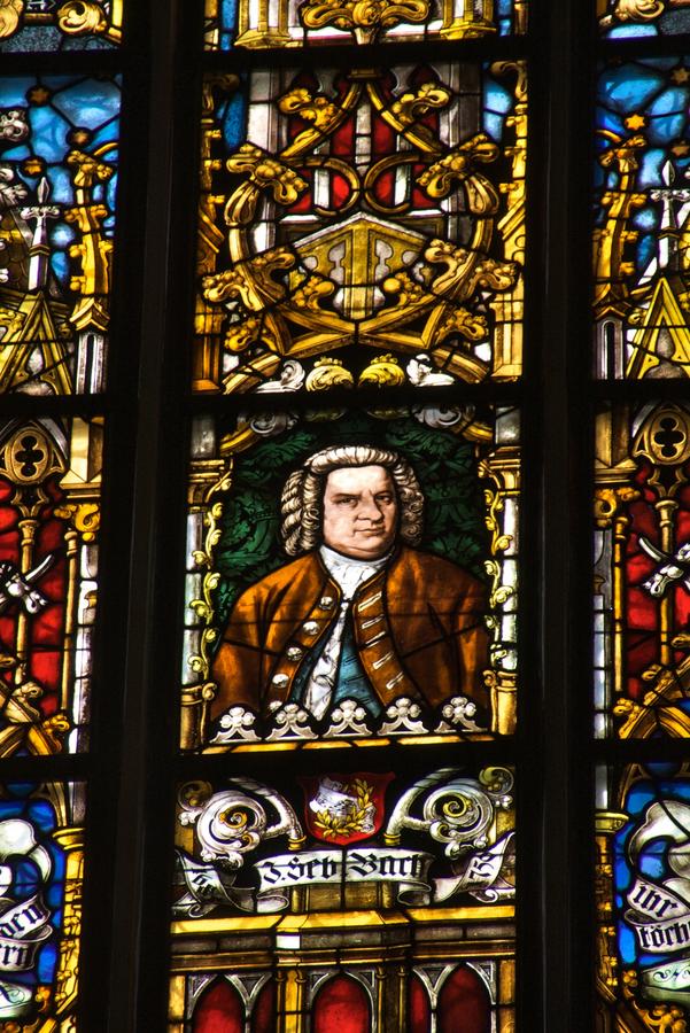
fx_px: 10768
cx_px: 345
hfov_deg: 3.7
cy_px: 516
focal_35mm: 375
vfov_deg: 5.5
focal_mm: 250
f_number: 8
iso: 400
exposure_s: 1/125
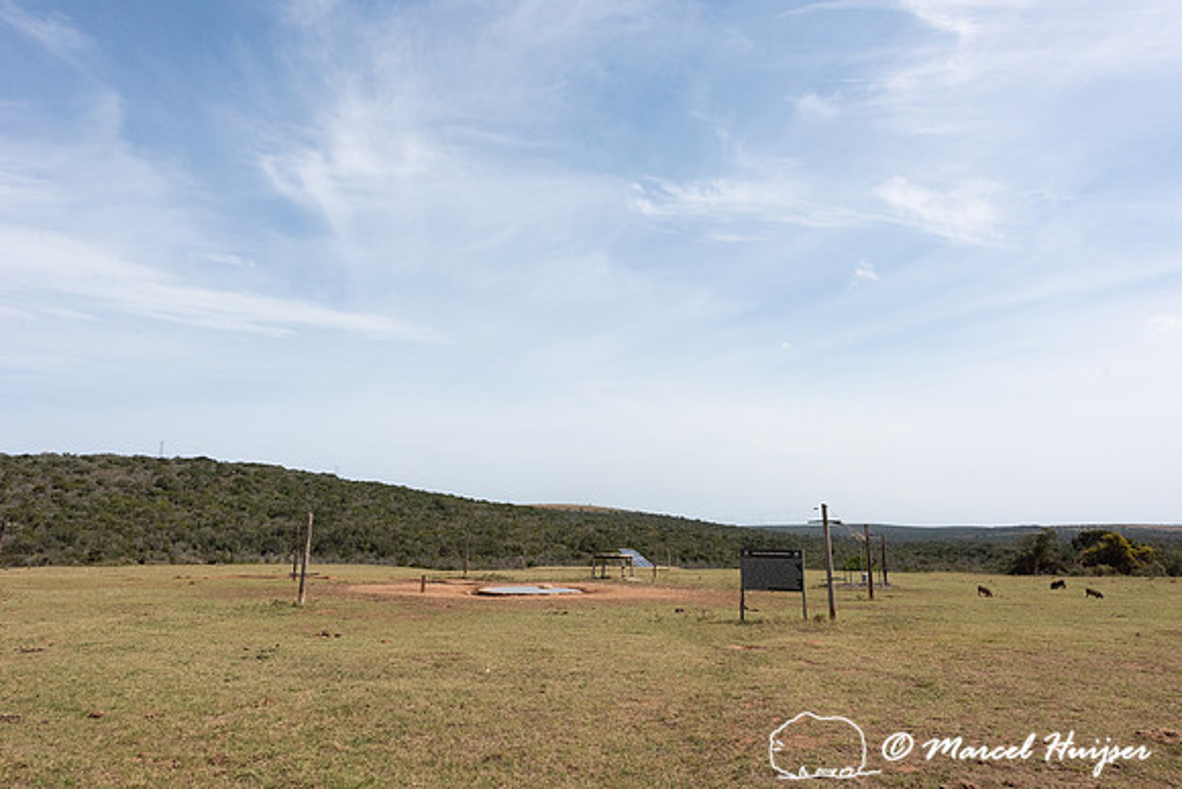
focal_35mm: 24
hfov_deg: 73.7
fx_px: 788
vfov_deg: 53.2
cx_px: 591
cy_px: 394
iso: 800
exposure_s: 1/2000
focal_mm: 24
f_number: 13
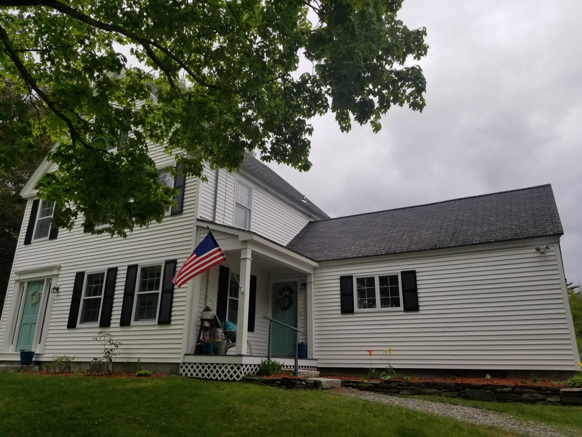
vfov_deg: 53.1
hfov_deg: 67.3
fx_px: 437
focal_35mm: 26
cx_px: 291
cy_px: 218
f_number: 1.7
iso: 50
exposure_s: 1/1240
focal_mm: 4.25
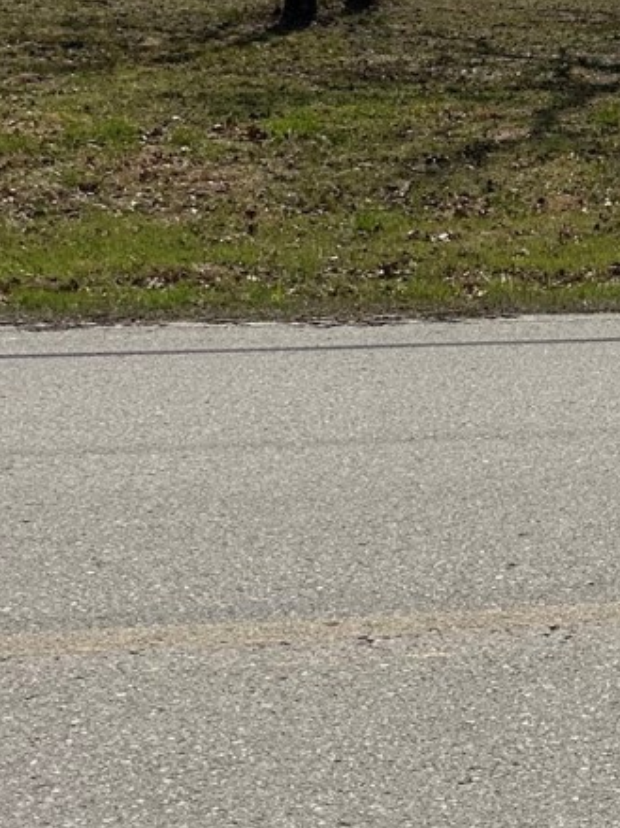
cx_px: 1052
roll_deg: -3.6
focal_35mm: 84
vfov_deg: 23.1
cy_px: 204
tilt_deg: -11.4
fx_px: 2007
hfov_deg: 15.5
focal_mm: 6.86
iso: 80
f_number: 1.78
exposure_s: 1/7576
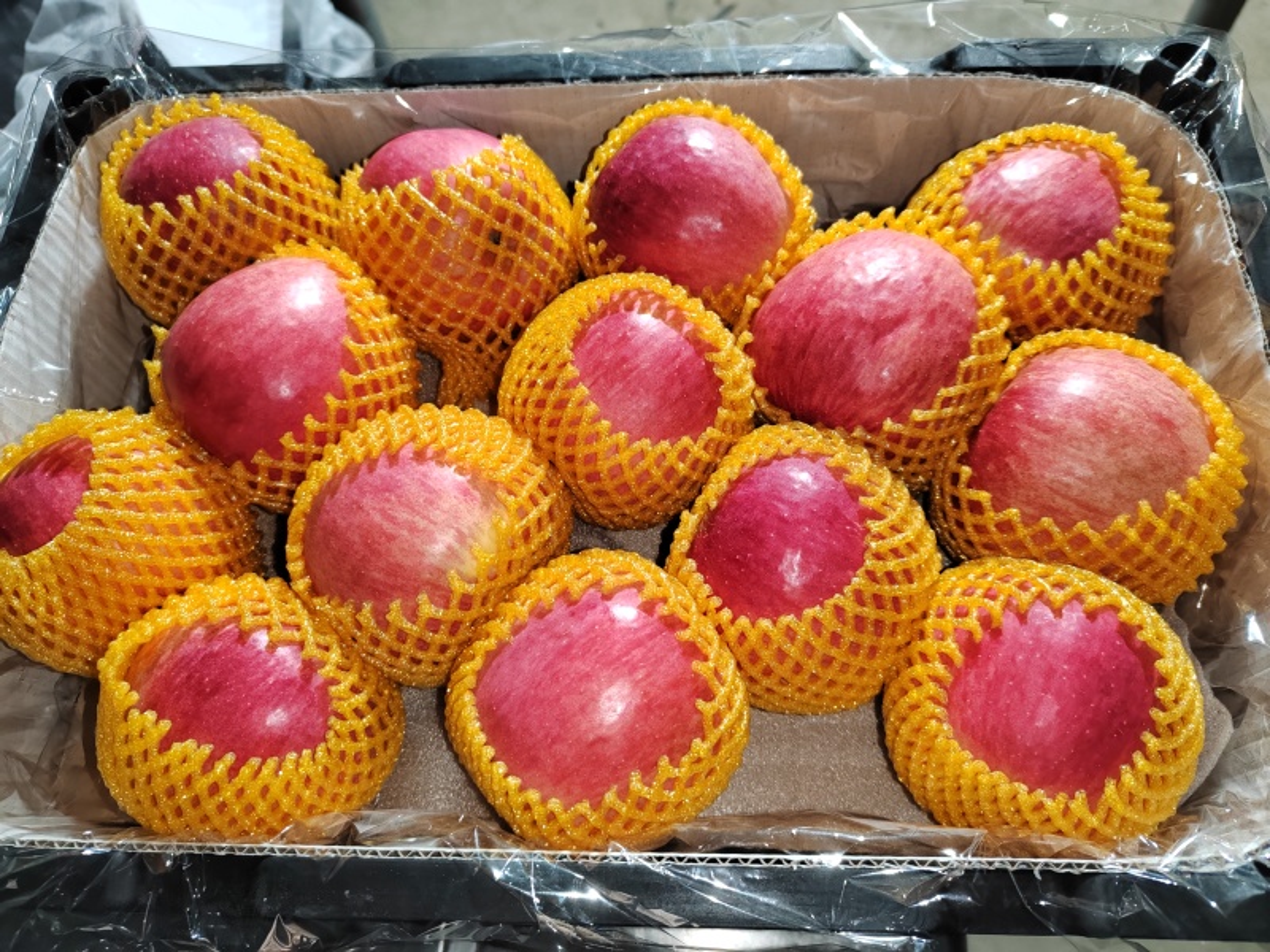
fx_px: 991
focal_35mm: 27
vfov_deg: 51.4
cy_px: 476
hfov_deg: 65.3
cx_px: 635
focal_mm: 6.14
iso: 5000
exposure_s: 1/100
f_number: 1.8
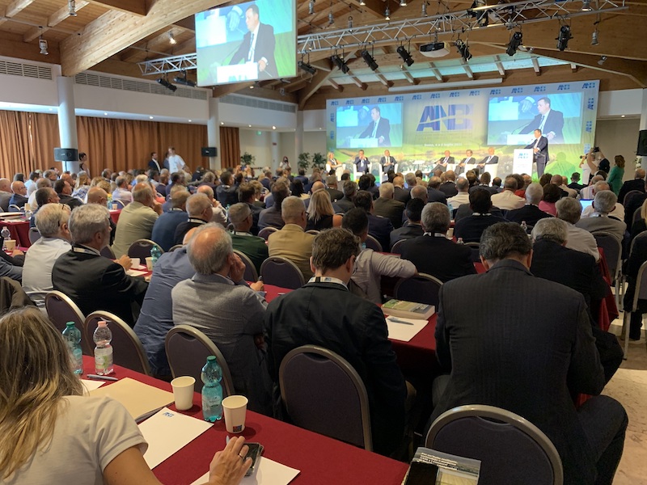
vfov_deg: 53.1
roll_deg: -0.4
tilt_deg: -8.3
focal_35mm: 26
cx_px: 324
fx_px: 486
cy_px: 242
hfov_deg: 67.3
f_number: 1.8
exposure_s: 1/33
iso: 250
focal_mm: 4.25
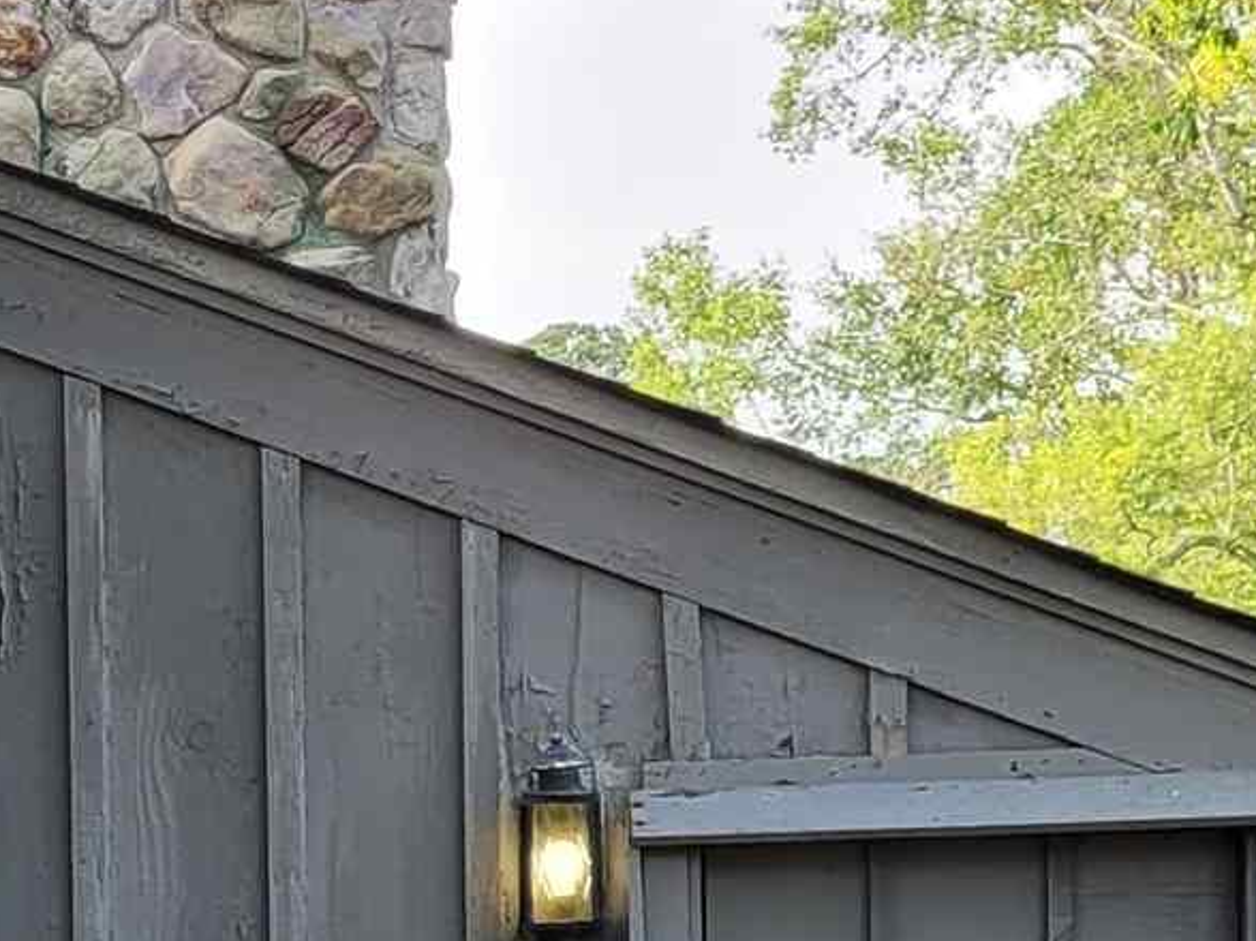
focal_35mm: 136
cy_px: 1170
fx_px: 4934
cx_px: -86
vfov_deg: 10.7
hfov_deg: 14.2
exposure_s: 1/324
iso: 40
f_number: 1.8
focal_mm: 5.4
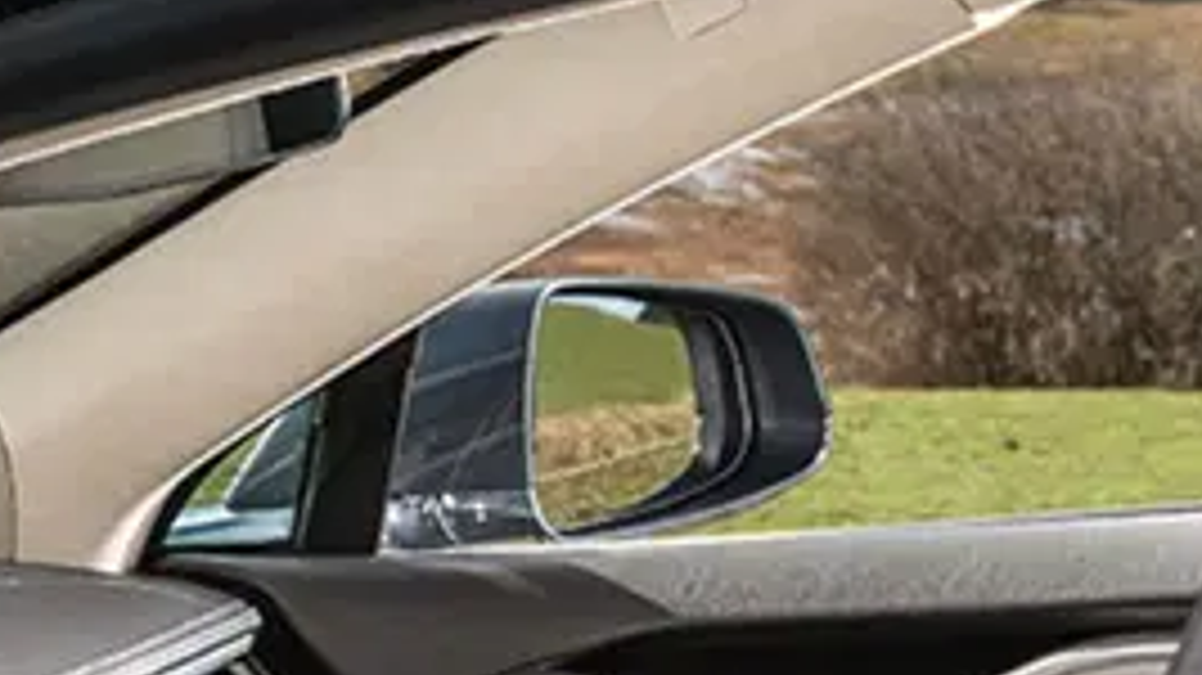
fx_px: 5703
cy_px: 718
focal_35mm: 179
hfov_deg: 11.1
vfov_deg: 6.7
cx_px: -1076
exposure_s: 1/60
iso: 100
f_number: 11
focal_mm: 38
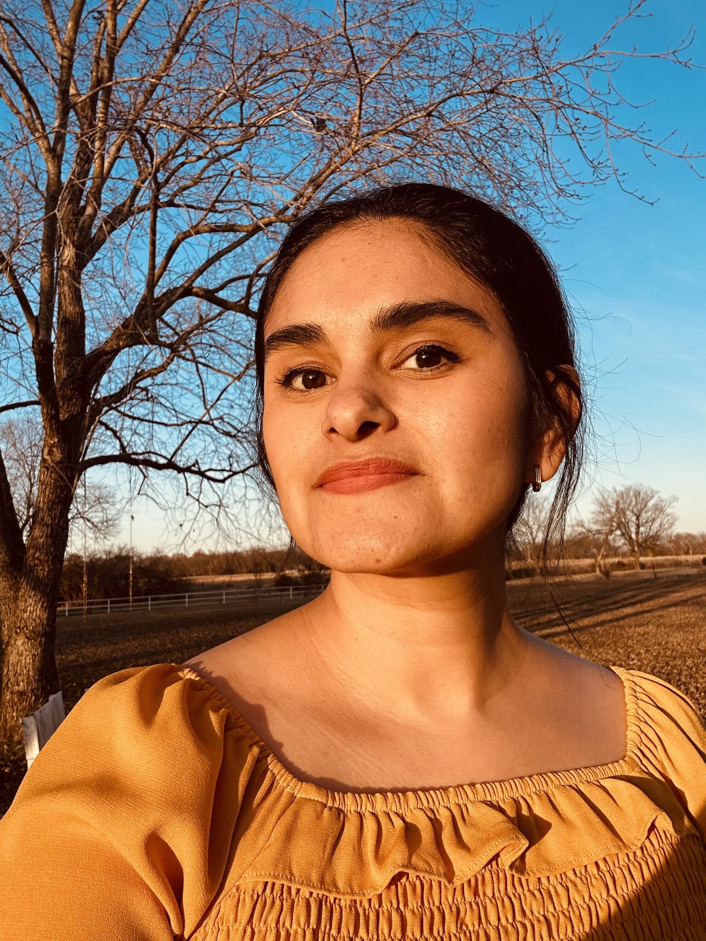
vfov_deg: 60.0
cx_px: 353
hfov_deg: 46.8
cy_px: 470
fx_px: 816
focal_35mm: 30
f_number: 1.9
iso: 25
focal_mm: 2.69
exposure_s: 1/426
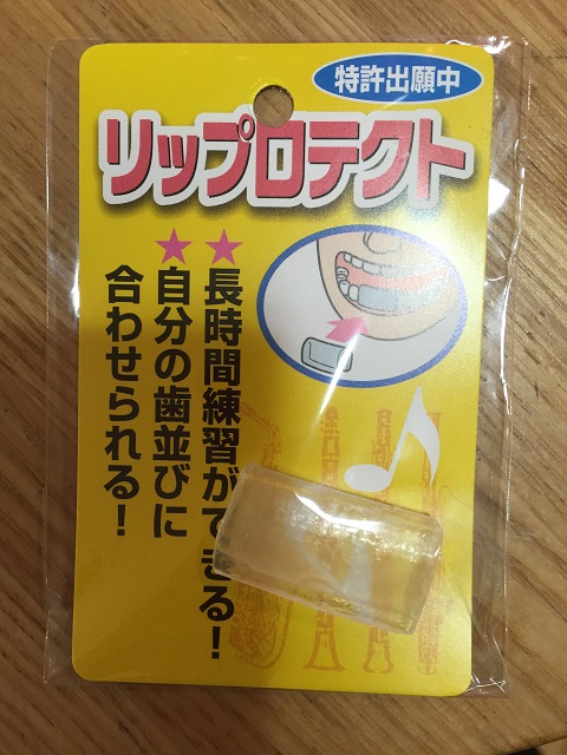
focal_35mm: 29
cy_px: 378
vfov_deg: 61.7
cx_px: 284
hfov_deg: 48.2
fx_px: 633
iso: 64
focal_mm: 4.15
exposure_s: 1/33
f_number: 2.2
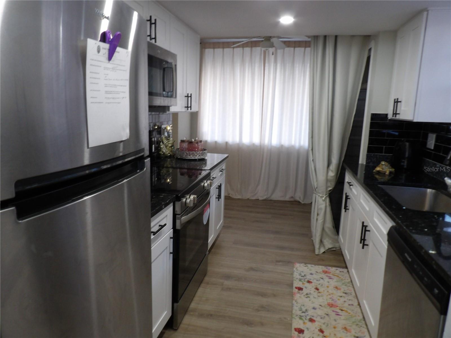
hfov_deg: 71.6
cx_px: 226
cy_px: 169
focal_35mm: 24
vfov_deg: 56.8
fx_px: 313
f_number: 3.2
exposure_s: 1/22
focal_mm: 4.3
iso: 200
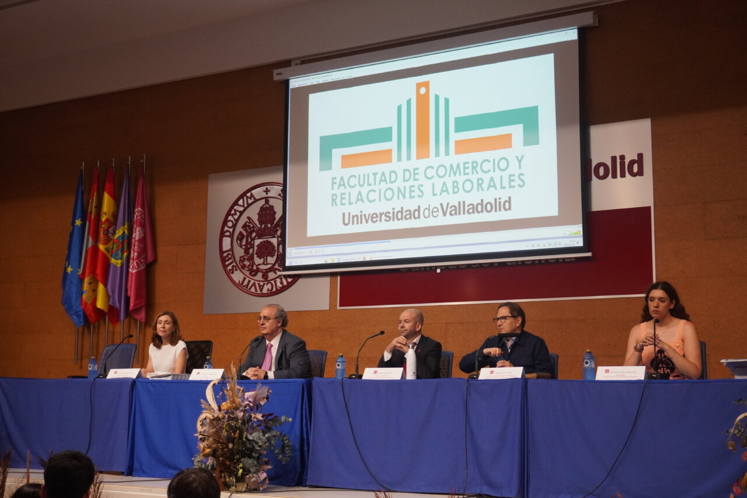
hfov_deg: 42.3
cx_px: 374
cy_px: 249
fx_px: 965
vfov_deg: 28.9
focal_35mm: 46
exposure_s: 1/160
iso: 1250
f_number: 5
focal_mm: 31
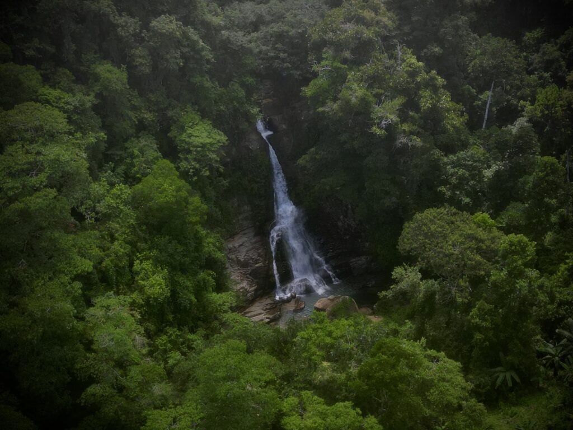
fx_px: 397
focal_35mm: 24
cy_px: 215
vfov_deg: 56.8
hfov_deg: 71.6
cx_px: 286
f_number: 1.7
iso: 100
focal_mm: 6.72
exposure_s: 1/1250
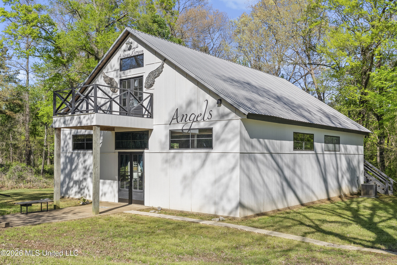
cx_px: 198
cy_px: 132
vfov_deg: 37.9
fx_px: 386
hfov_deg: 54.4
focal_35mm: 35
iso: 800
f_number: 9
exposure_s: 1/640
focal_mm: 35
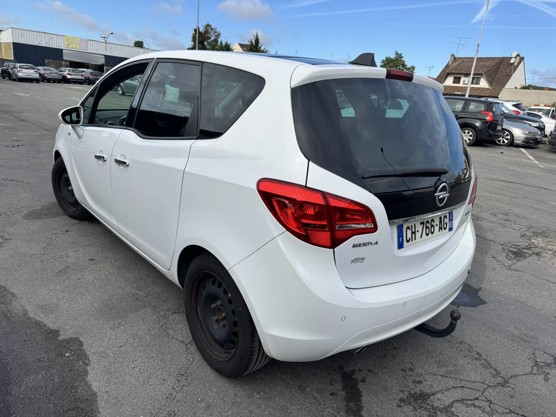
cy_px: 208
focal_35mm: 24
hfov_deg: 71.6
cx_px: 278
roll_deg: -6.0
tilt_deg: -15.5
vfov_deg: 56.8
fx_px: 385
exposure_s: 1/3096
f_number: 1.78
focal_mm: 6.76
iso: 80
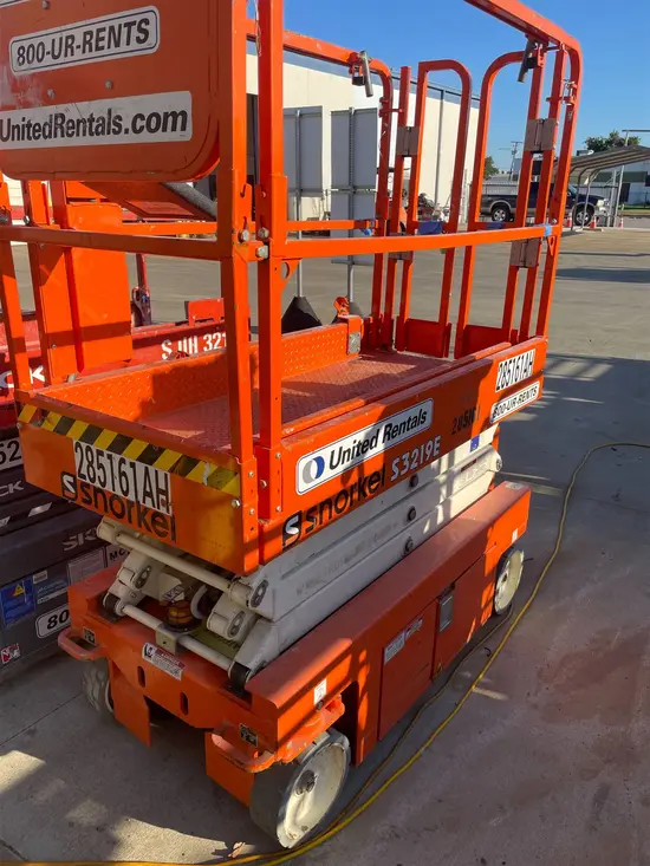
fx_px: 651
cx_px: 325
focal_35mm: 26
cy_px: 433
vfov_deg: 67.3
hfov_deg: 53.1
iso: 32
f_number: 1.6
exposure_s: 1/1984
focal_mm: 4.2
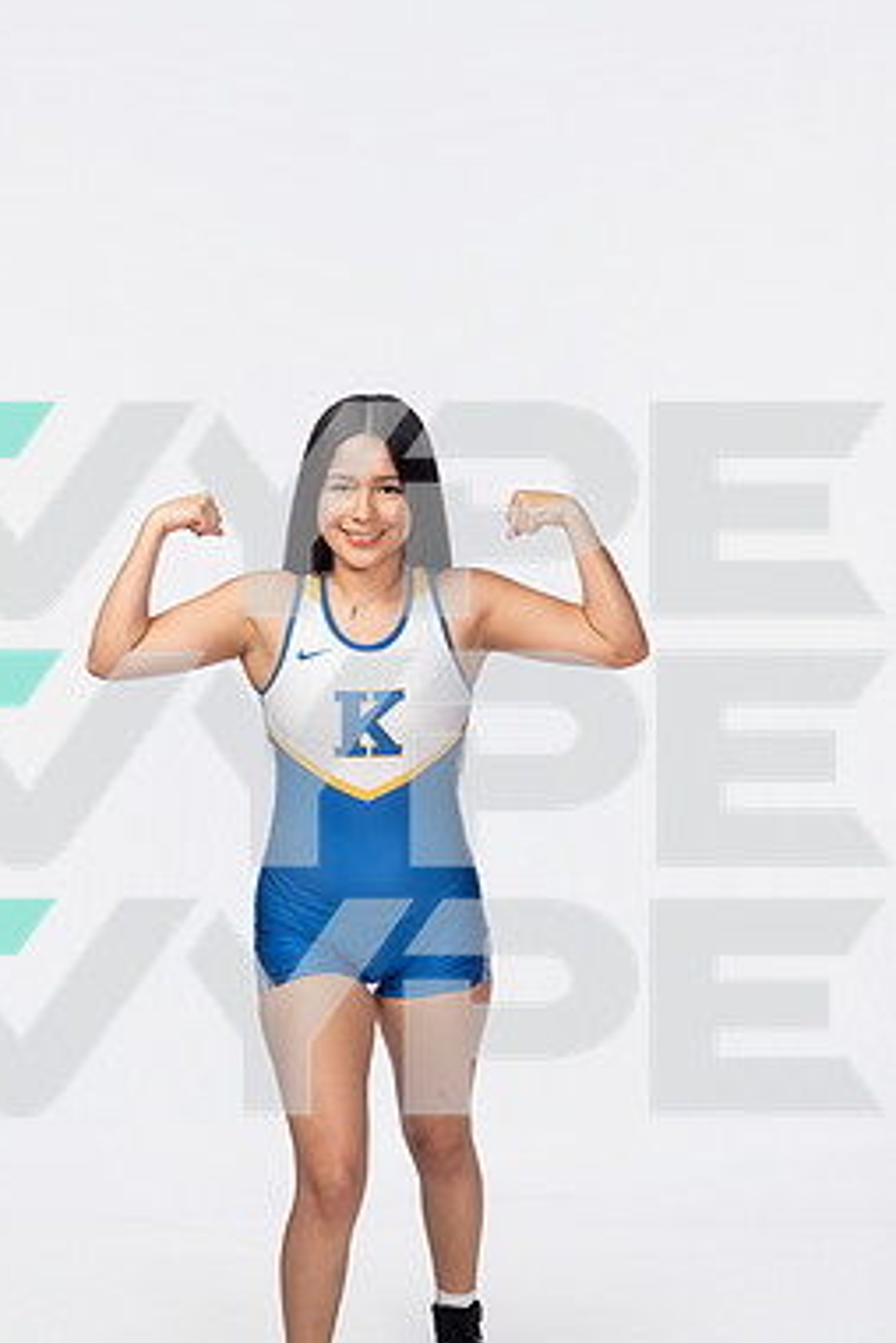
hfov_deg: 23.0
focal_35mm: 59
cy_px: 761
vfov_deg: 33.9
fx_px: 2202
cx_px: 370
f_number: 8
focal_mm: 50
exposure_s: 1/200
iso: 800
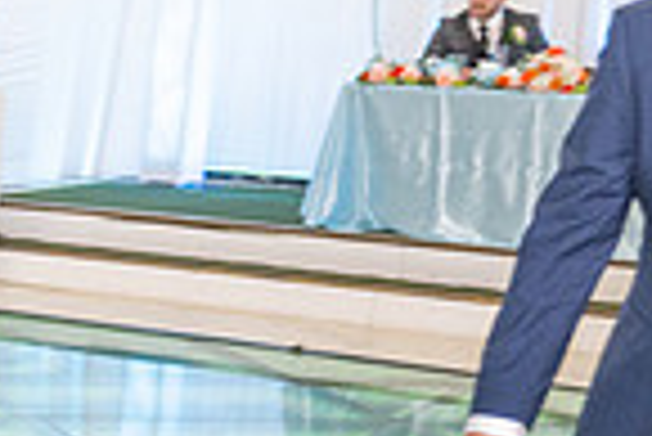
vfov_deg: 14.2
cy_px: 353
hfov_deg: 17.6
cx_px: -481
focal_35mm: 96
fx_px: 1740
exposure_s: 1/160
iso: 1000
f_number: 3.2
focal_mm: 24
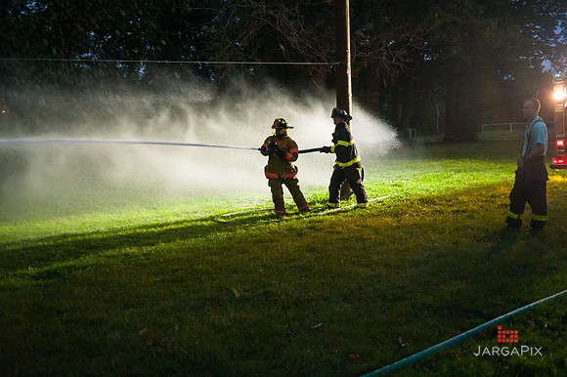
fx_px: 598
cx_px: 284
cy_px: 188
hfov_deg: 50.7
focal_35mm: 38
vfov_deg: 35.0
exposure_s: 1/200
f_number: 3.2
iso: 6400
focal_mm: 38
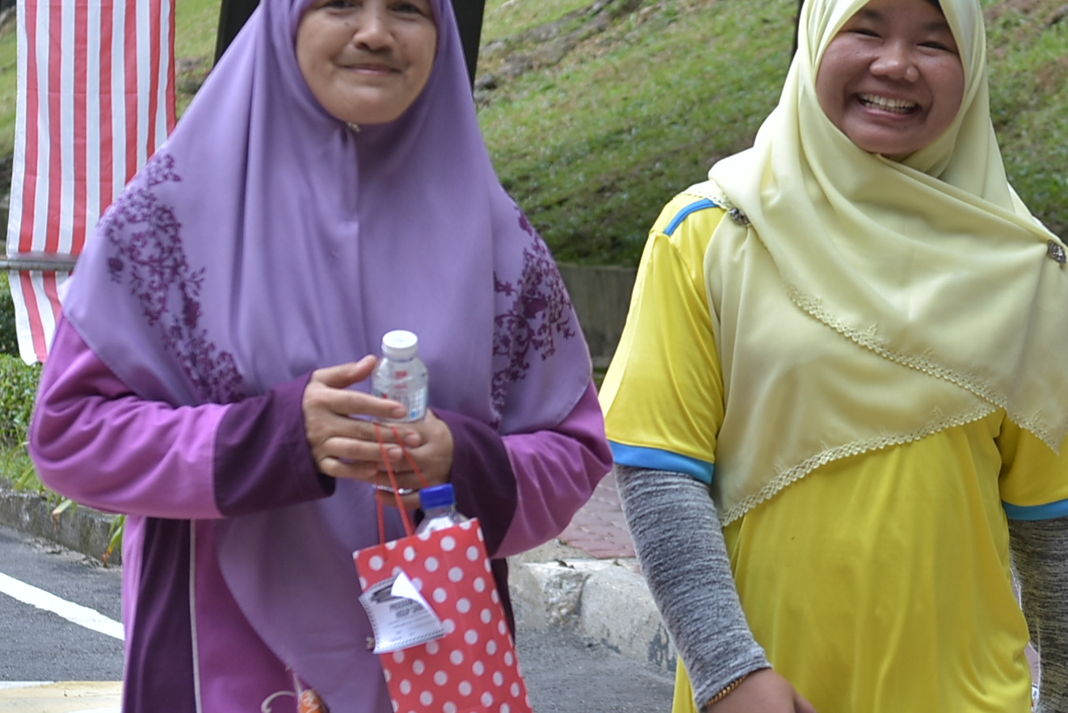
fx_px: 4838
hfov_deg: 12.6
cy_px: 201
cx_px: 831
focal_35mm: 163
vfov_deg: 8.4
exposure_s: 1/320
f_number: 4.5
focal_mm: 48
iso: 200
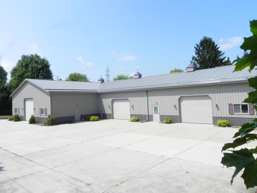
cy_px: 96
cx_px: 128
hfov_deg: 67.3
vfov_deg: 53.1
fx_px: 193
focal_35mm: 26
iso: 160
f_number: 8
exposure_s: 1/402
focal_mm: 4.6
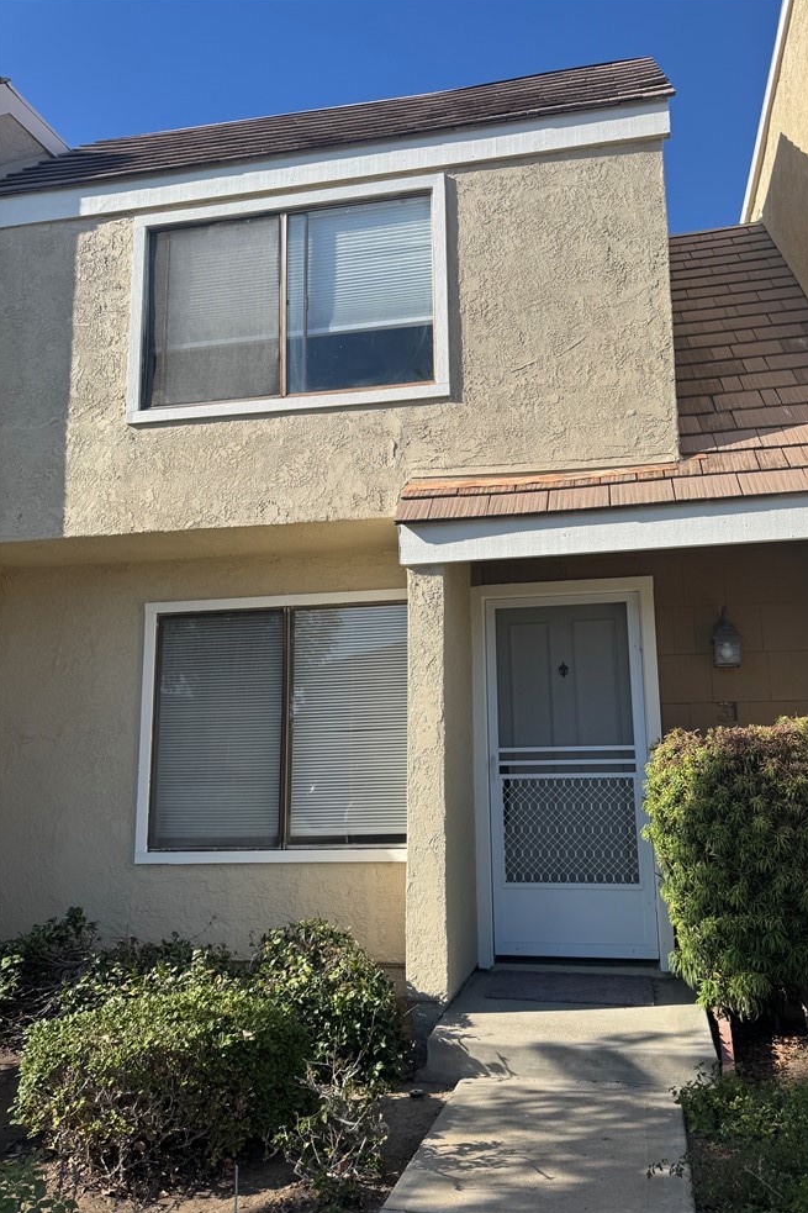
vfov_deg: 69.4
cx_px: 466
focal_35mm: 26
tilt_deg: +9.9
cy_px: 626
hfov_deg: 49.4
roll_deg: +0.4
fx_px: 876
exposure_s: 1/3597
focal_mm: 6.76
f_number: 1.78
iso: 80
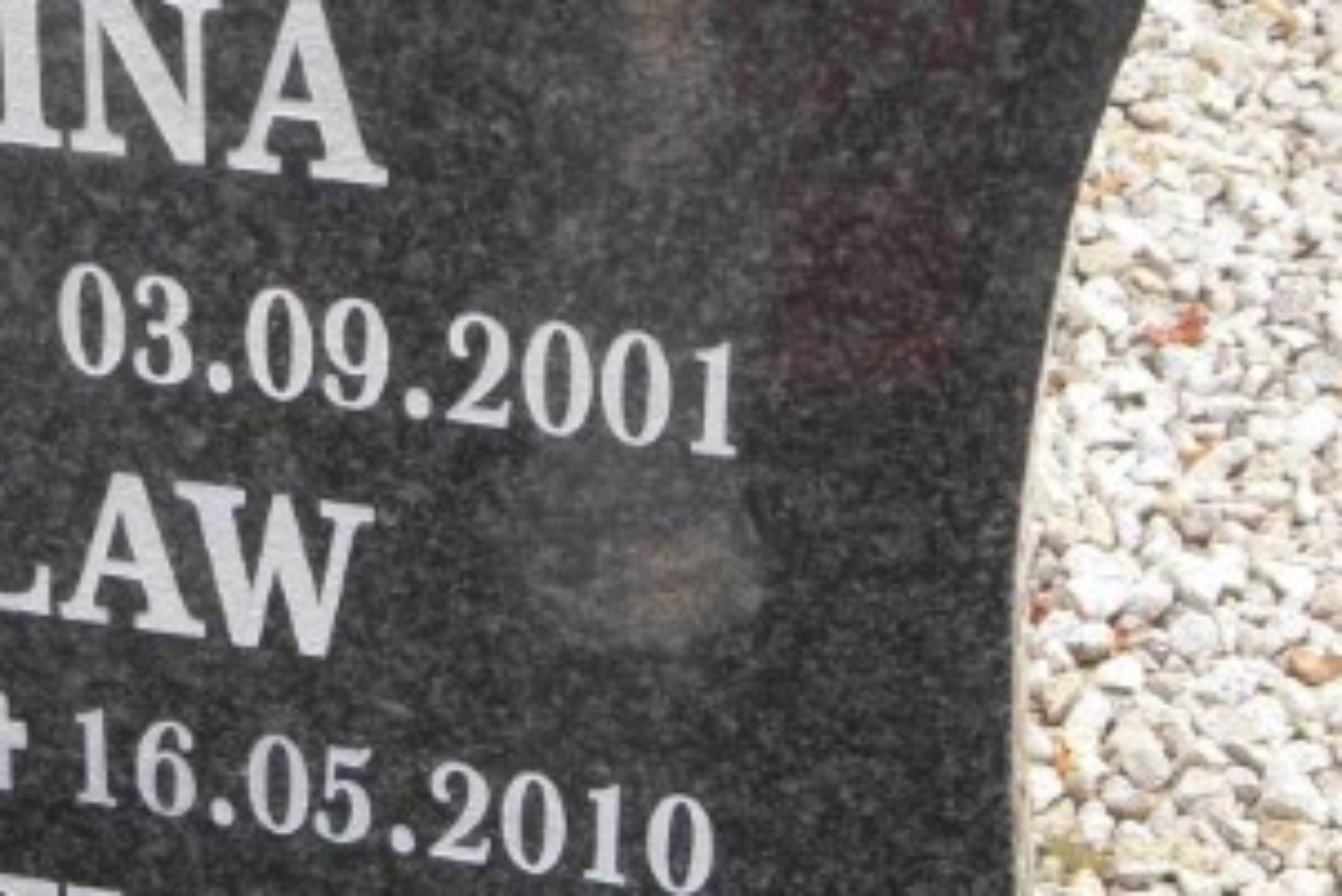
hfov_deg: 15.9
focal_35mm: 126
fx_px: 4699
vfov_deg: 10.9
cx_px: -58
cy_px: 374
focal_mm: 9.4
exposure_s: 1/40
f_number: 3.6
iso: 100
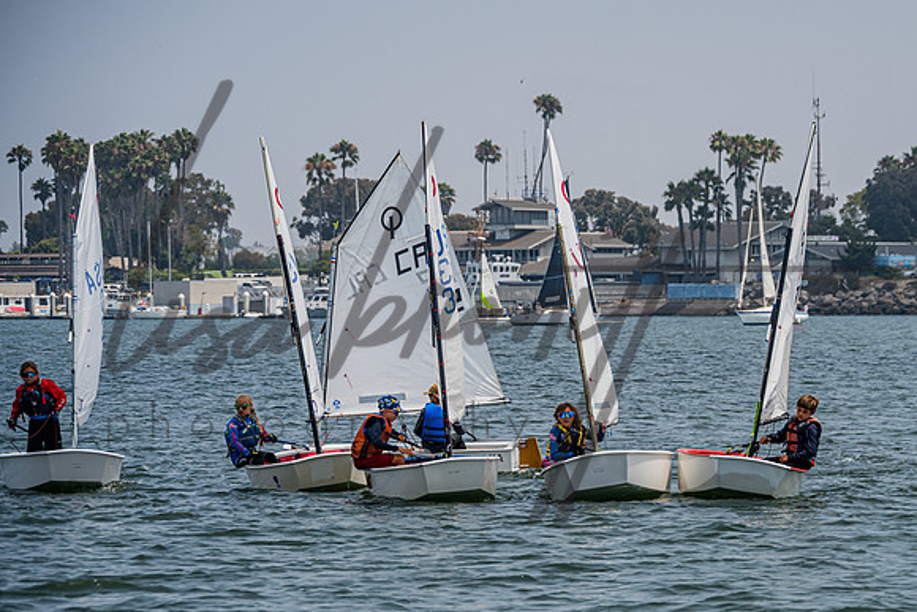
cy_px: 390
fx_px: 5434
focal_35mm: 213
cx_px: 606
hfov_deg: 9.6
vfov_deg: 6.4
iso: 320
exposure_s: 1/1250
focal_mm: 160
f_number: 7.6
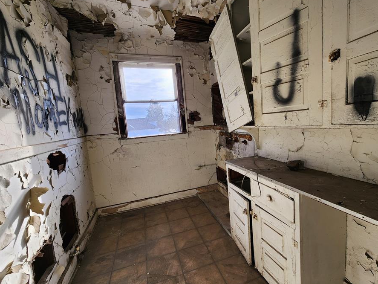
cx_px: 209
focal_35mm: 15
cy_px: 144
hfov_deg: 97.8
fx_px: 164
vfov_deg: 81.8
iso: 50
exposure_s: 1/282
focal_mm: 2.2
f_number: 2.2
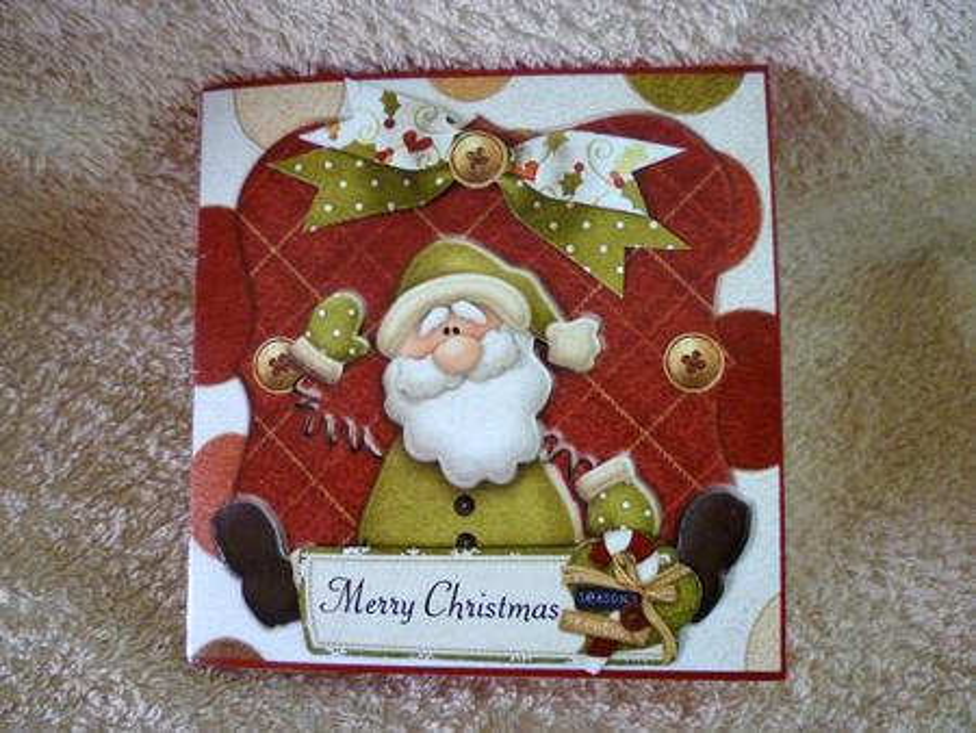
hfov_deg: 61.6
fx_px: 818
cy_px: 366
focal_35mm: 29
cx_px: 488
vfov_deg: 48.3
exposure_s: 1/8
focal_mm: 5.2
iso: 400
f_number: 3.3
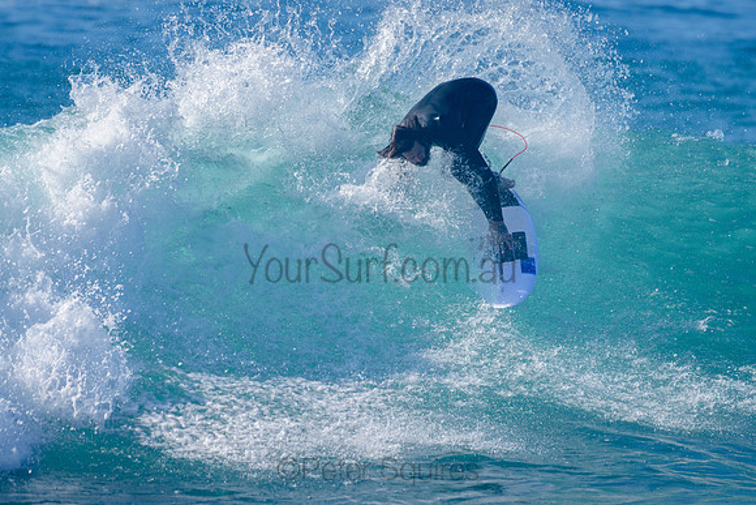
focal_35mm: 613
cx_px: 416
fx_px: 12871
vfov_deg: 2.2
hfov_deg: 3.4
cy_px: 215
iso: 180
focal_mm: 500
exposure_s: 1/2000
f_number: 5.6
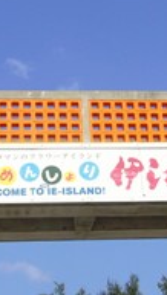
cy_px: 182
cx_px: 103
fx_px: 620
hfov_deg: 15.3
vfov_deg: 26.7
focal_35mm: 79
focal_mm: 5.8
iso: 80
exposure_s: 1/800
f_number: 5.6
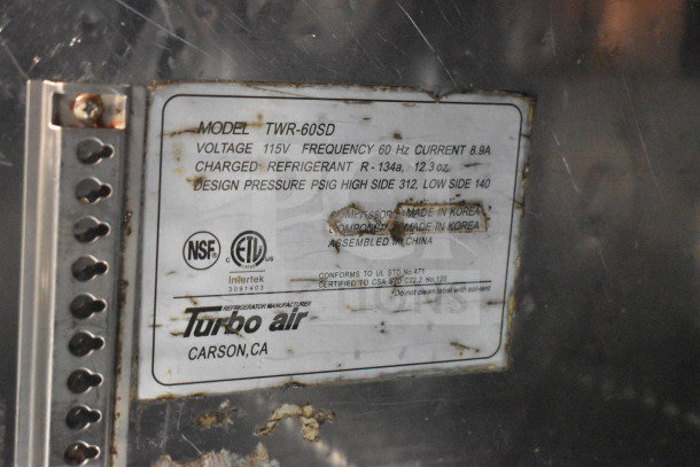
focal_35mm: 60
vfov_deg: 22.6
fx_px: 1167
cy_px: 234
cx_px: 350
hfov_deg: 33.4
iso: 14400
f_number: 4.8
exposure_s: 1/60
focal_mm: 40
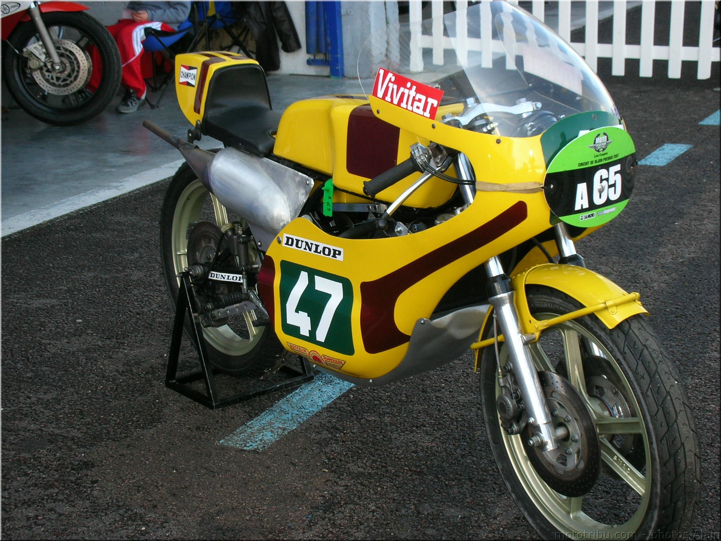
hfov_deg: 26.7
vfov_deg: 20.2
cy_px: 270
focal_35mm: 73
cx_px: 360
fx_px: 1520
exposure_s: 1/60.3
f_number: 4.4
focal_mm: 12.2
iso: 59
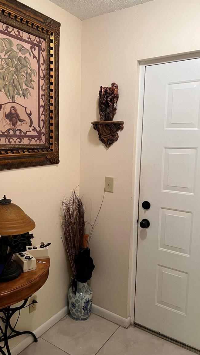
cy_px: 175
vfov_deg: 66.1
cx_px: 75
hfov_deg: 39.9
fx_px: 273
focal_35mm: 29
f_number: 1.5
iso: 320
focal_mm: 5.7
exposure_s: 1/60
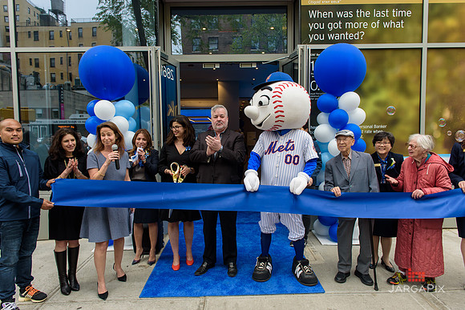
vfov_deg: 53.2
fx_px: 310
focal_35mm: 24
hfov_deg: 73.7
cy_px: 155
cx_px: 232
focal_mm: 24
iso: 200
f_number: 5
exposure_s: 1/250
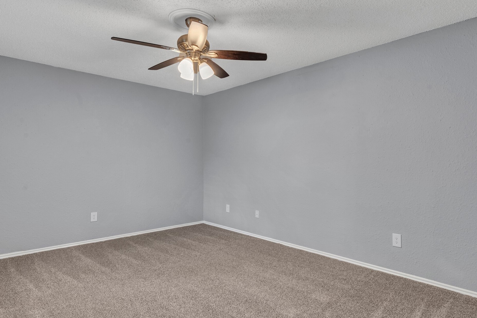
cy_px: 159
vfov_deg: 59.5
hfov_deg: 81.0
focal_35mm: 21
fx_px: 278
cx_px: 258
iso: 320
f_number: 7.1
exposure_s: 1/6
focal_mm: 18
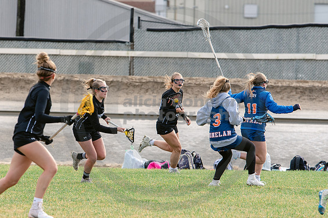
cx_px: 148
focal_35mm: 371
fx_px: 3379
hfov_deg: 5.6
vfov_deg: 3.7
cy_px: 141
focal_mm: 200
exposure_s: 1/1250
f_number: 4.5
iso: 400
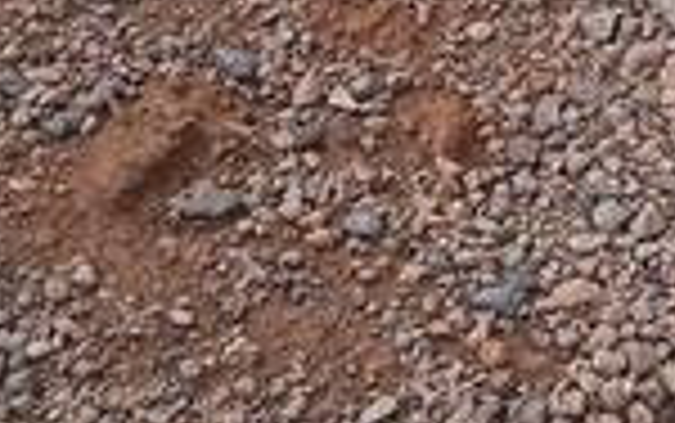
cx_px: 1035
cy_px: -803
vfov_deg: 6.9
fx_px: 3166
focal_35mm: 172
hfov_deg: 11.6
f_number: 2.2
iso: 100
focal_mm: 3.43
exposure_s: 1/918
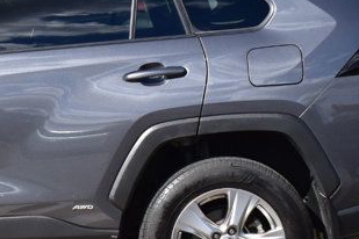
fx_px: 1585
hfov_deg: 12.6
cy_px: 121
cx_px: -58
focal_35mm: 159
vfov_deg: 8.6
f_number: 11
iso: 400
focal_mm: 32
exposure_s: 1/400
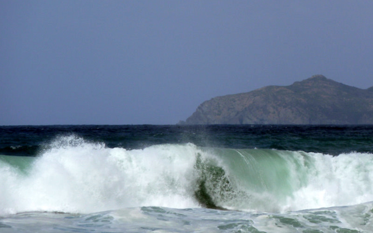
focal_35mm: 355
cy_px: 107
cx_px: 186
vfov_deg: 3.7
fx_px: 3609
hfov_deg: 5.9
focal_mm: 49.2
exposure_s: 1/640
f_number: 5.6
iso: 80
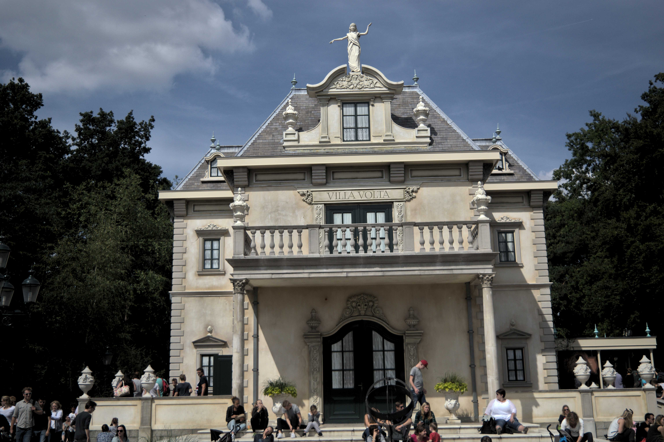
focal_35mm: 40
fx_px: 746
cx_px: 332
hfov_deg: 48.0
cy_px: 221
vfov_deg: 33.0
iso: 400
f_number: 4
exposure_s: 1/4000
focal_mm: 27
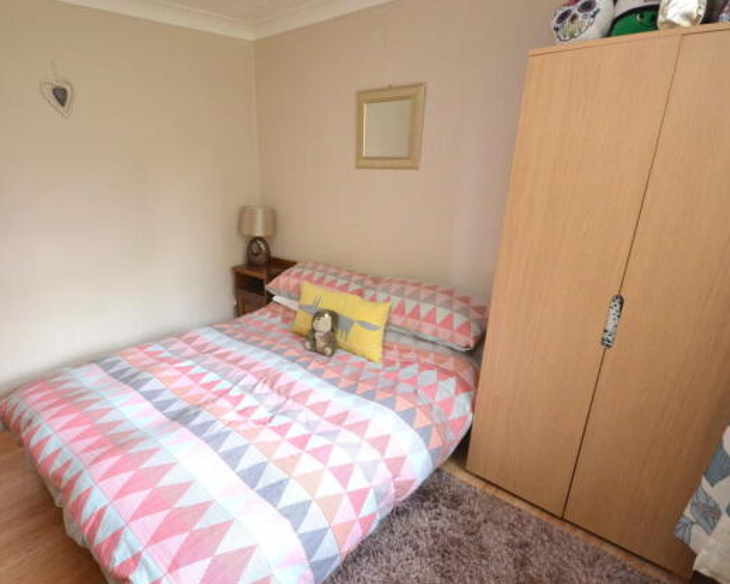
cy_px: 300
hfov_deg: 80.5
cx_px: 290
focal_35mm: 20
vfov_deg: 69.2
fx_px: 423
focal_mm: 11
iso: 2000
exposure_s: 1/60
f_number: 4.2
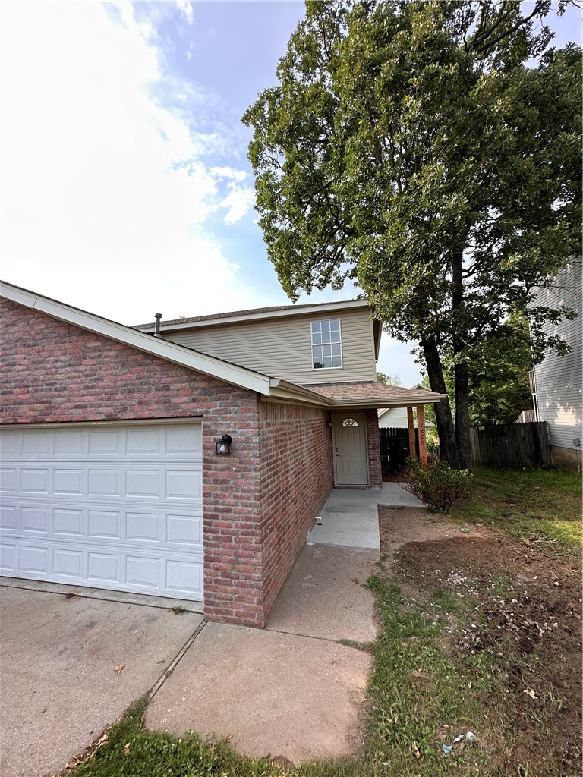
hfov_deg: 85.7
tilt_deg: +5.6
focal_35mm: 14
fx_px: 314
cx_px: 292
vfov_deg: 102.1
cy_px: 388
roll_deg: +2.6
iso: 40
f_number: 2.2
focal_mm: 2.22
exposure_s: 1/367
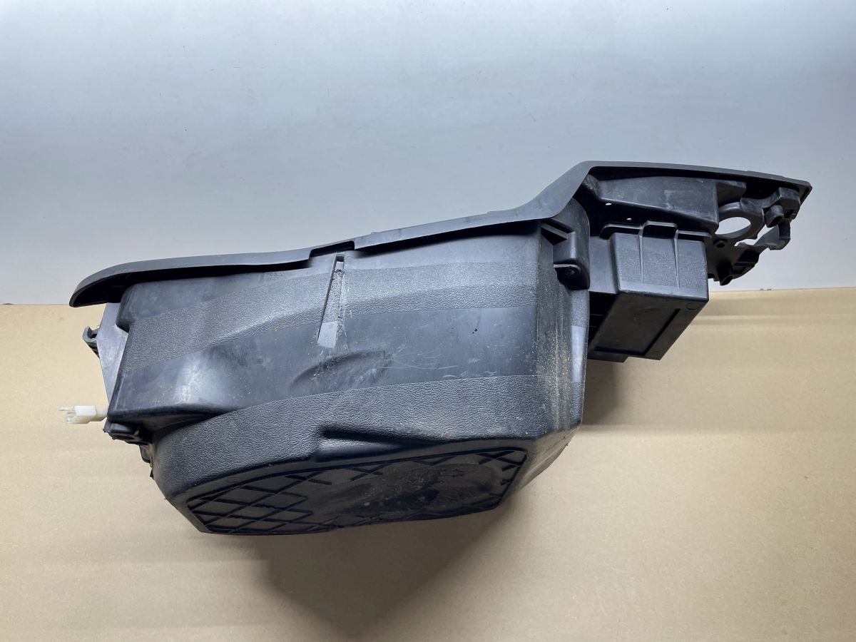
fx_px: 643
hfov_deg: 67.3
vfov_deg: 53.1
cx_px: 428
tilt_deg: -48.3
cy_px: 321
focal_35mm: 26
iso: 100
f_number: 1.6
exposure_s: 1/100
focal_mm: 4.2
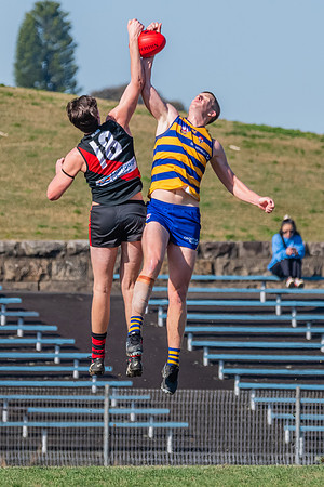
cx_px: 141
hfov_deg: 1.5
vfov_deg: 2.3
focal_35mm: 891
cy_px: 225
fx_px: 12025
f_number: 10
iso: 800
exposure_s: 1/1600
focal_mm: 350
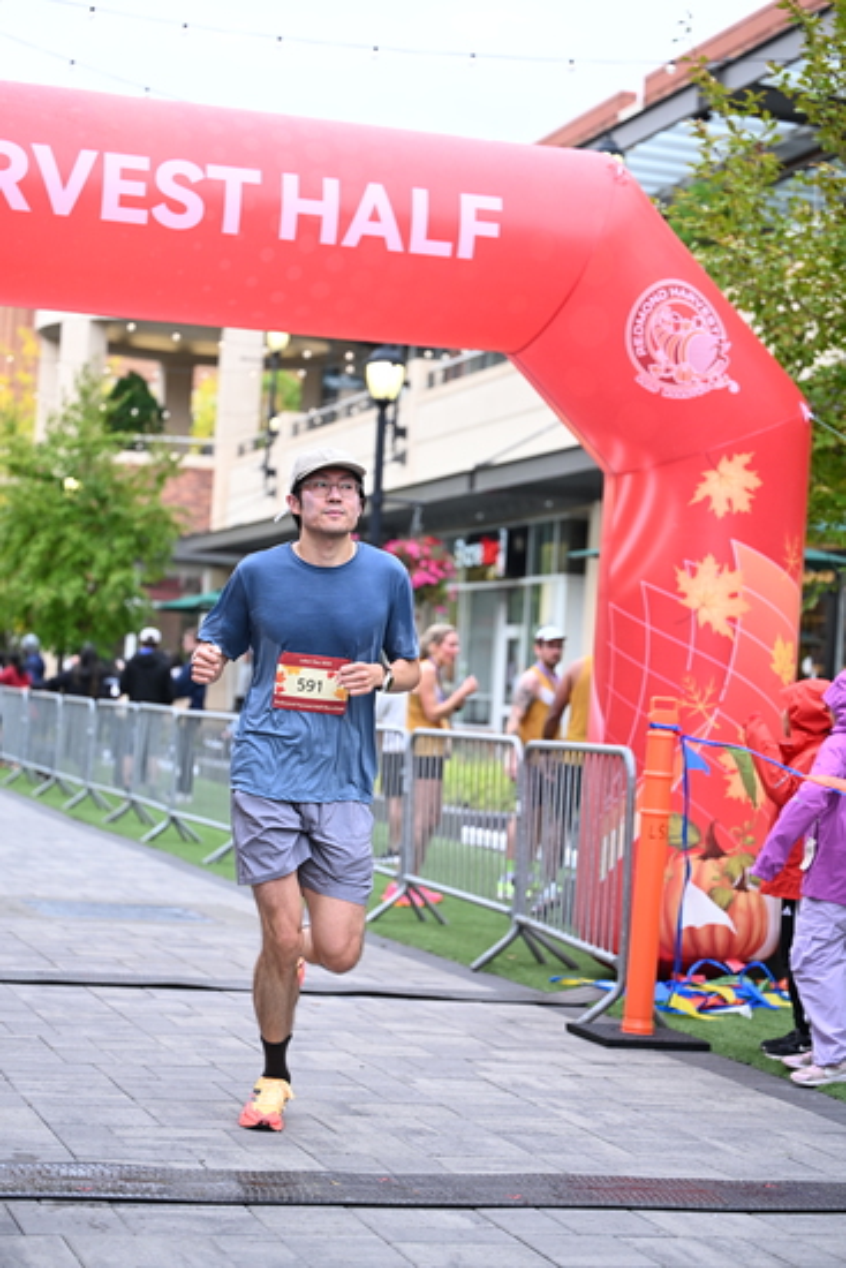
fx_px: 2466
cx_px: 423
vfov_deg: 28.8
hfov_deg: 19.5
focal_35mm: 70
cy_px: 634
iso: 1000
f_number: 2.8
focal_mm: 70
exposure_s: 1/1250
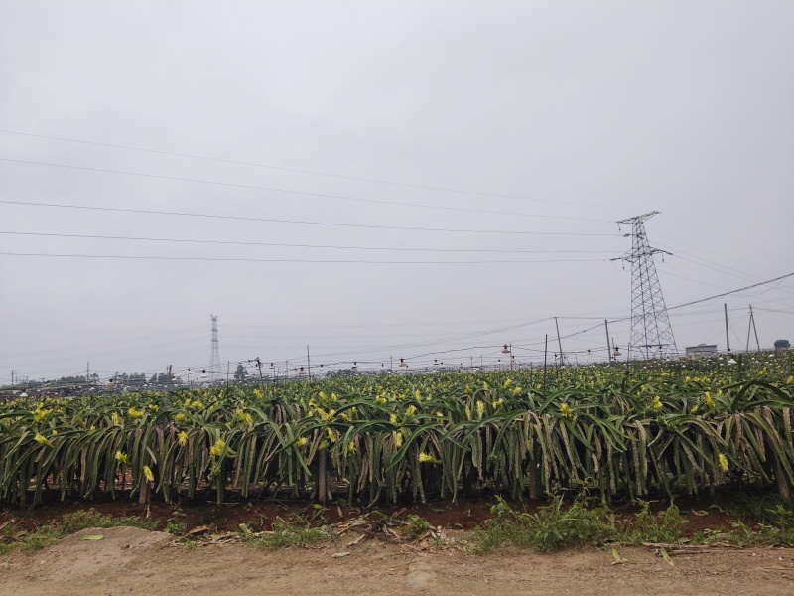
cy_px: 298
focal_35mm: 26
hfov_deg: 67.3
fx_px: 596
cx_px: 397
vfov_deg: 53.1
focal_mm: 4.84
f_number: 1.88
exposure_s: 1/1301
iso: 99
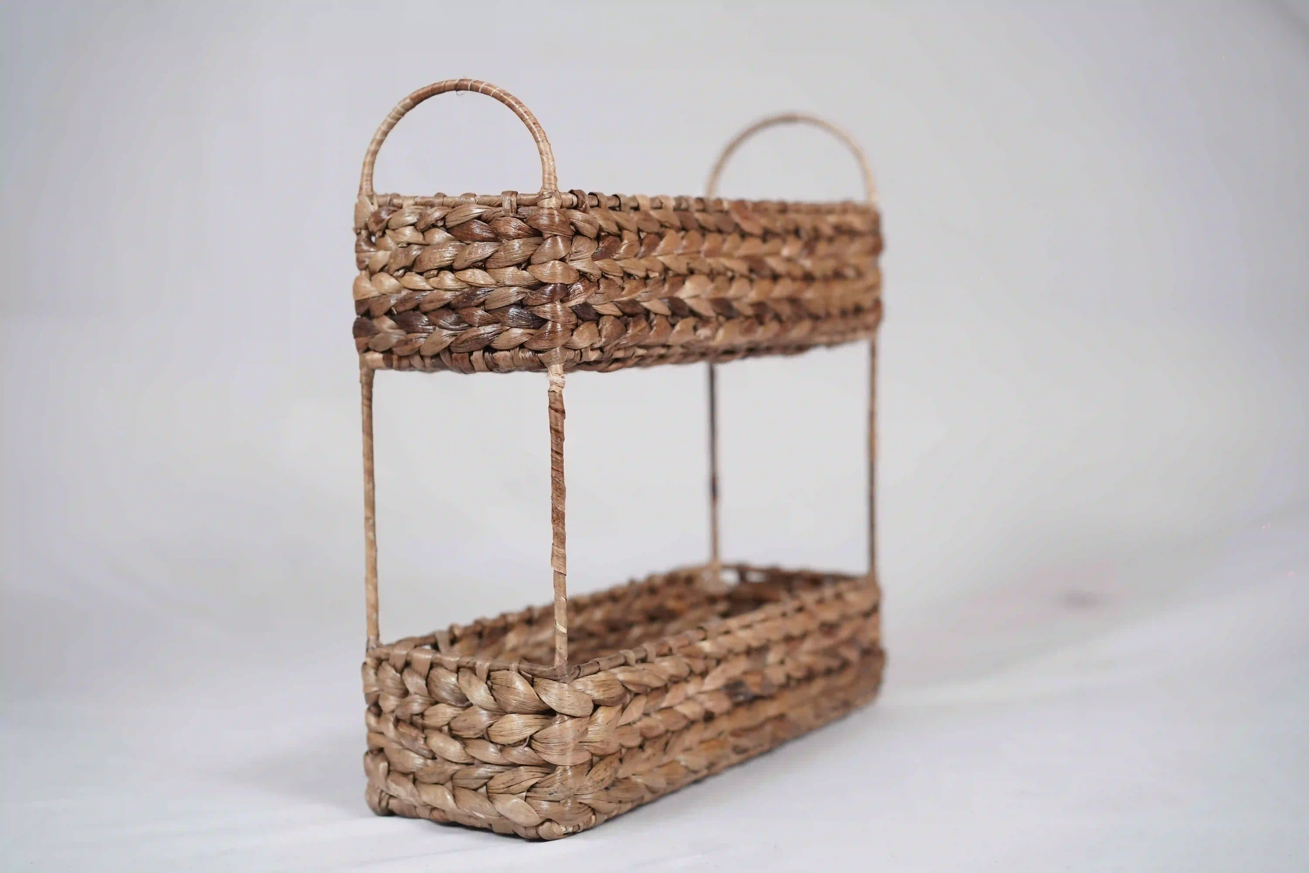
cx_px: 654
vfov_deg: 24.6
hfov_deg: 36.2
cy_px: 436
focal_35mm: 55
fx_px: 2000
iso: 320
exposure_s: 1/125
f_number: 3.2
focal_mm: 55
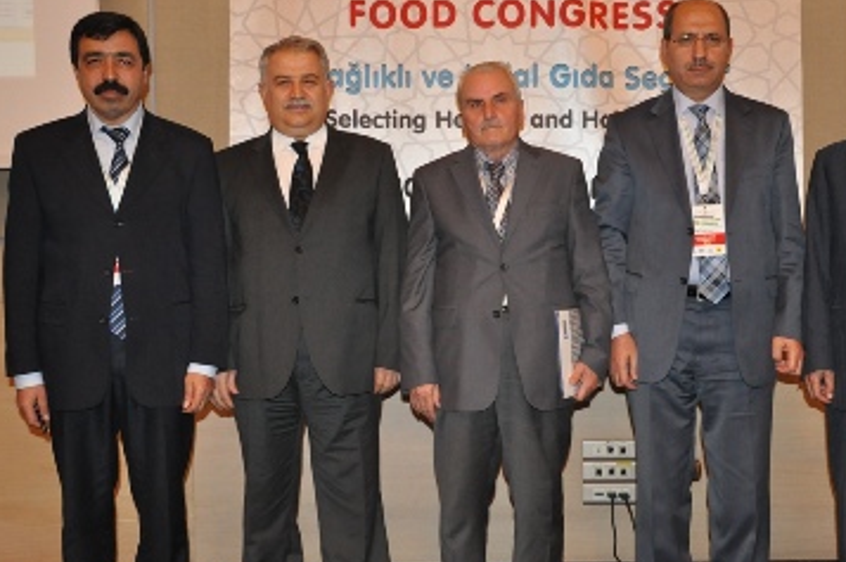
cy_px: 263
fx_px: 1150
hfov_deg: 40.3
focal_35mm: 49
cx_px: 479
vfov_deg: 27.4
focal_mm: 26
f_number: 5
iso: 1600
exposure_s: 1/60
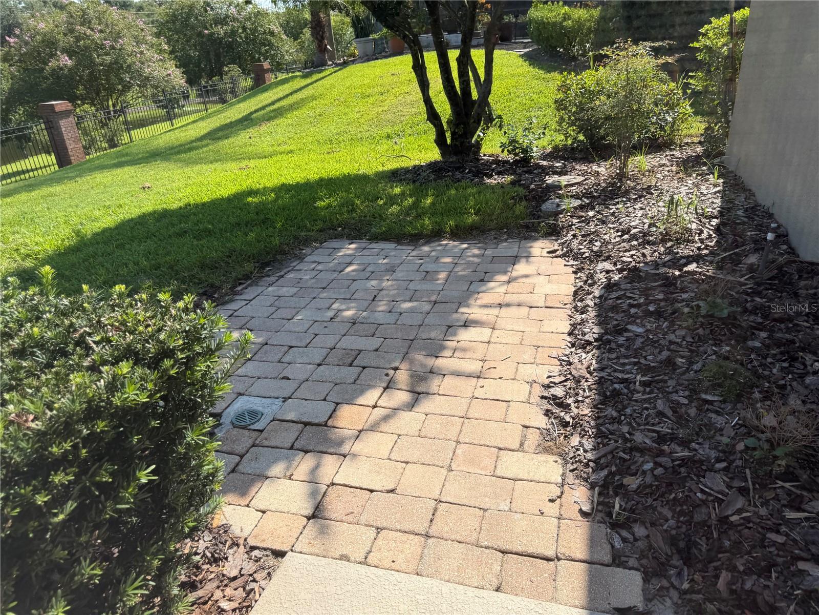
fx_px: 568
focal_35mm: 24
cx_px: 410
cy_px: 308
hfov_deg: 71.6
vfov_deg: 56.8
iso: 80
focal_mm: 6.76
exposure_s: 1/2169
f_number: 1.78
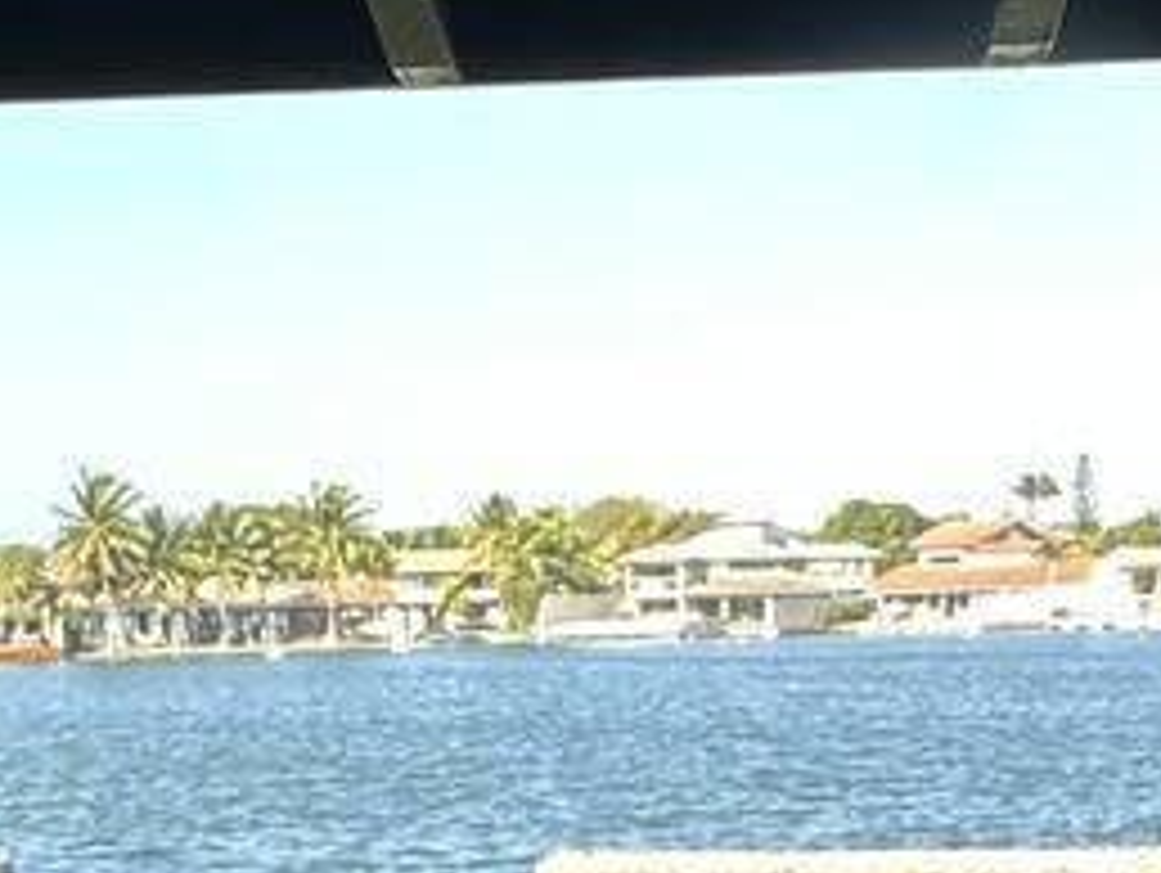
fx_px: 2619
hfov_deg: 25.0
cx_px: 634
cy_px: 1300
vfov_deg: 17.1
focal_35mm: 78
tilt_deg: -14.3
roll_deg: +1.3
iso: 40
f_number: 2.2
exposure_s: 1/145
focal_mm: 2.22
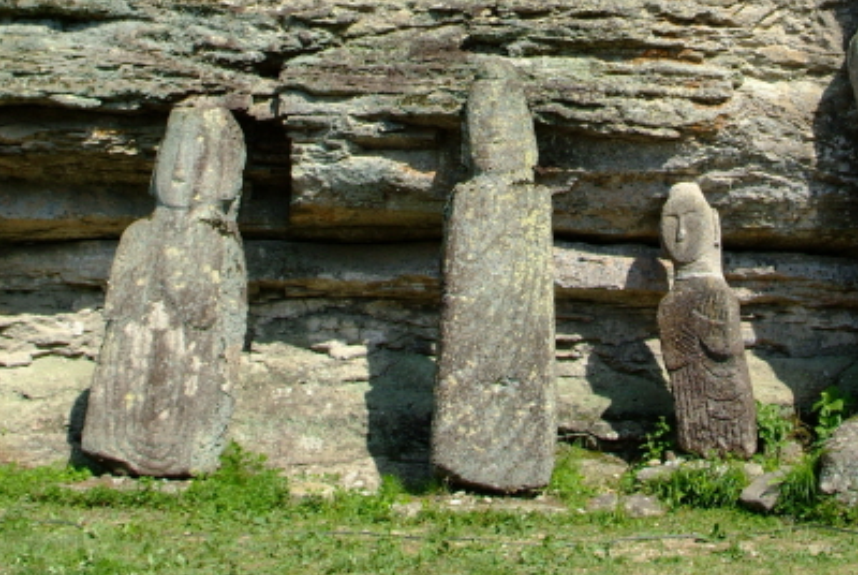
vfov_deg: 23.1
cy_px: 106
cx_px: 663
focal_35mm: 58
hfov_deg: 33.6
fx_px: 1384
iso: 200
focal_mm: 19
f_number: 5.6
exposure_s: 1/750
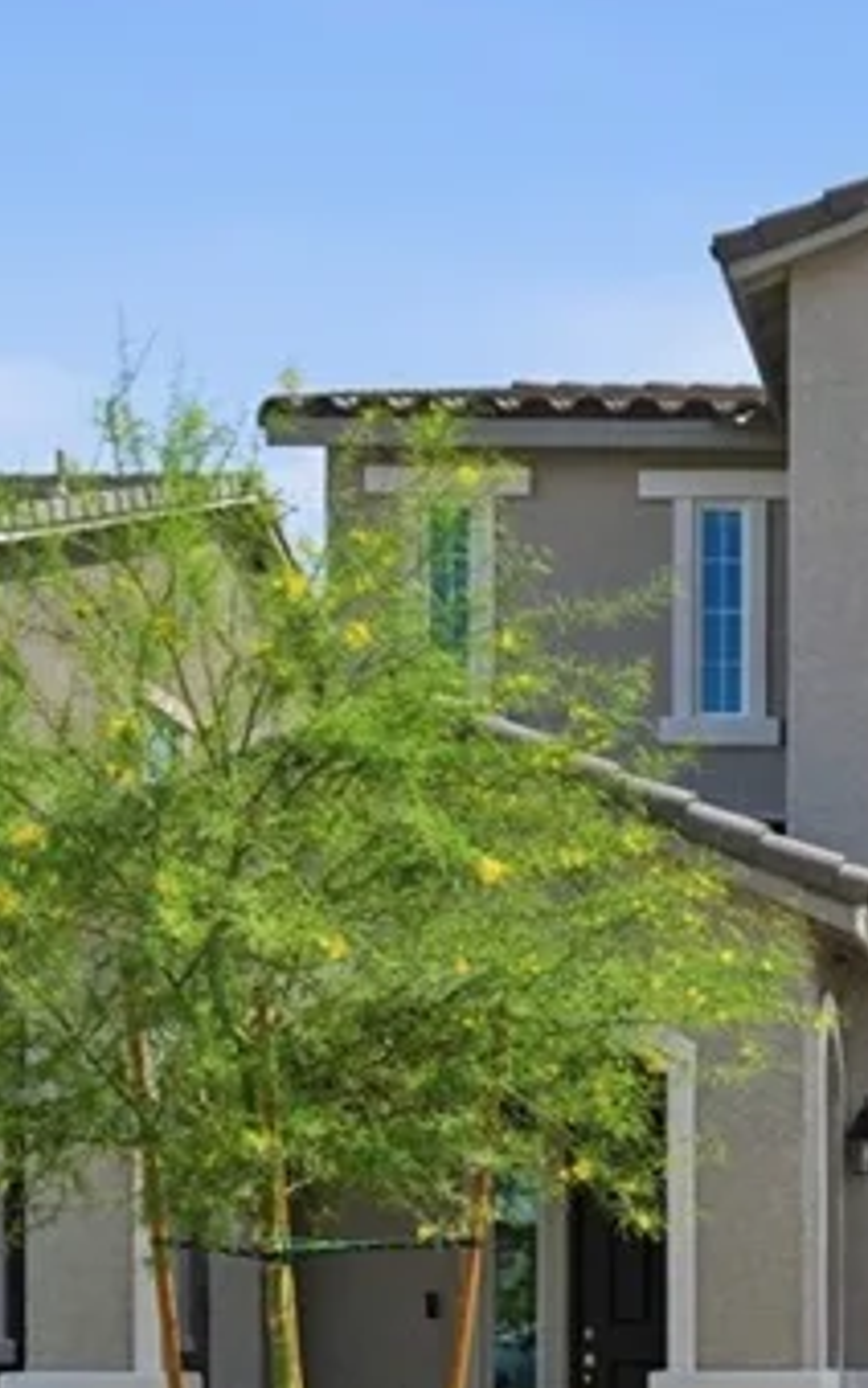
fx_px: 2800
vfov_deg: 27.5
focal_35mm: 74
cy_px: 1013
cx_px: 1175
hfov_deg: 16.5
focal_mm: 24
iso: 64
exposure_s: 1/640
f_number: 9
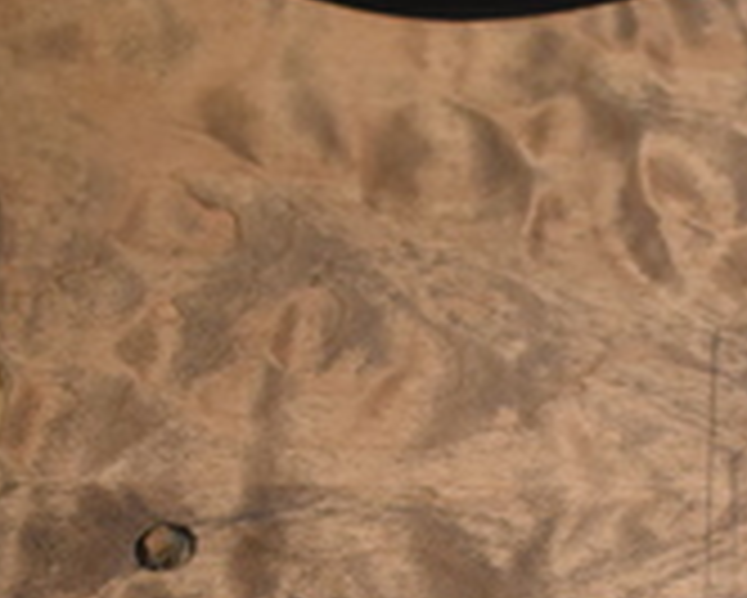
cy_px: 661
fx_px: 2832
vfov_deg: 11.9
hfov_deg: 14.7
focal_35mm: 128
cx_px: 783
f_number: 3.8
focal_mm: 21
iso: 1000
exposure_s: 1/30
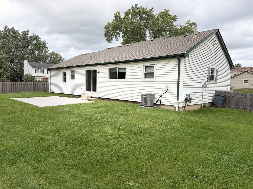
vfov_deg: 56.8
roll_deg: -1.6
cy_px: 94
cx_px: 126
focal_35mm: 24
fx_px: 175
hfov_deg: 71.6
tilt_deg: -3.4
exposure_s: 1/1018
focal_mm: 6.76
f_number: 1.78
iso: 80
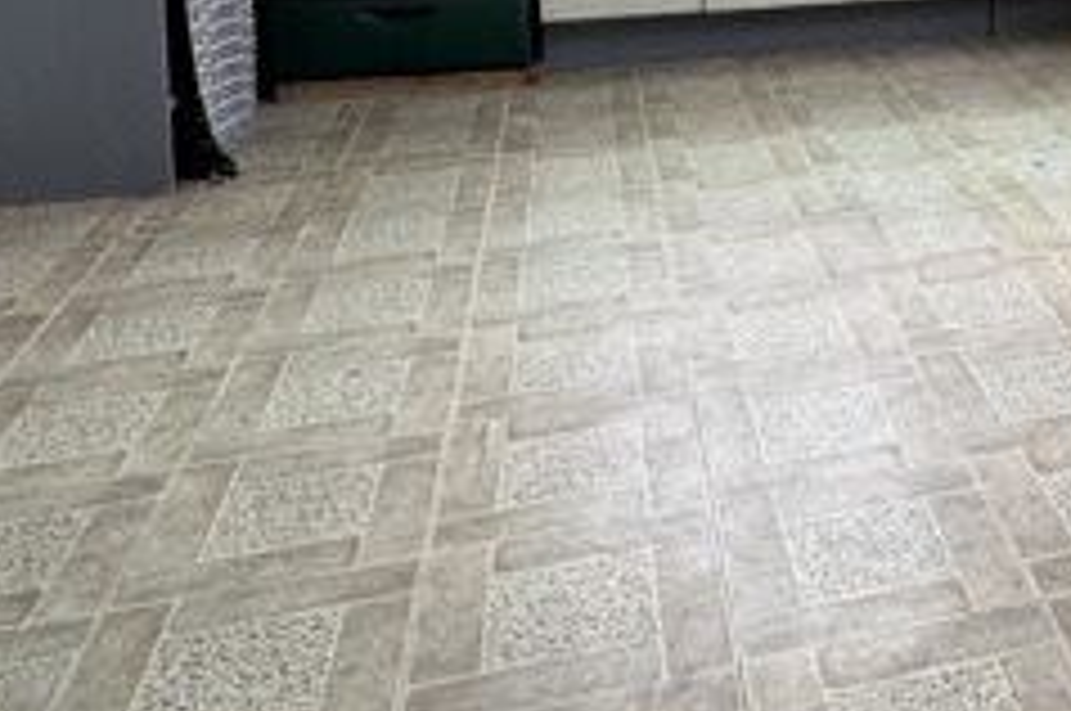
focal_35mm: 49
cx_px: 1058
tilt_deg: -2.4
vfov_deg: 24.2
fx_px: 1456
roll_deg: +2.1
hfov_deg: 36.5
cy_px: -202
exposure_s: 1/72
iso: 160
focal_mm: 2.22
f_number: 2.2
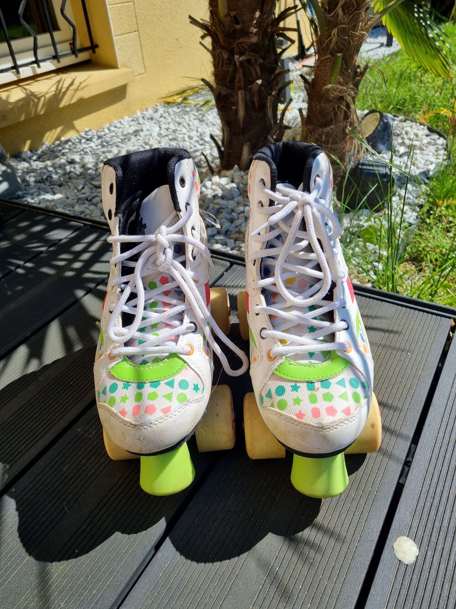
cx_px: 228
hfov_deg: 53.1
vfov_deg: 67.3
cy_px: 304
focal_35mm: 26
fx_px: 457
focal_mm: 5.4
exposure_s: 1/2944
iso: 50
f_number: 1.8
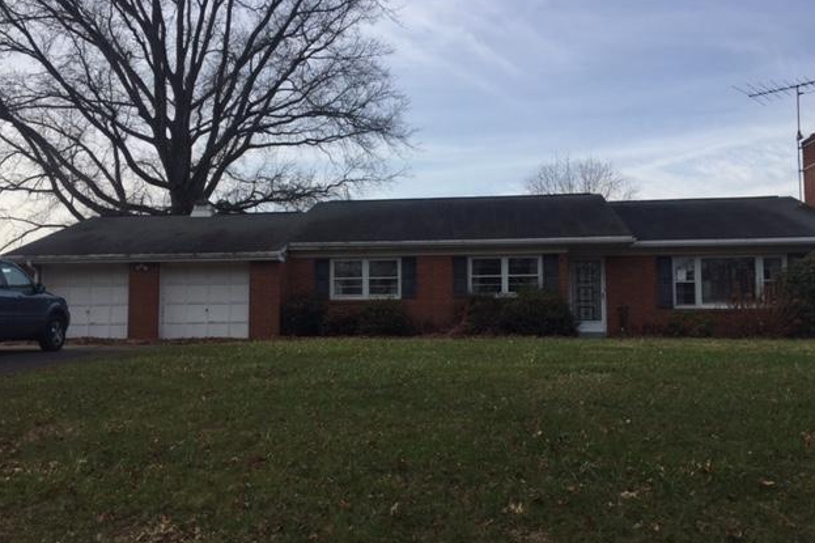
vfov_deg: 42.3
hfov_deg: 60.3
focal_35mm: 31
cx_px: 412
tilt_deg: +6.6
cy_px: 284
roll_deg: -0.8
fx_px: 702
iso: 32
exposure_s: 1/1199
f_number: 2.2
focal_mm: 4.15
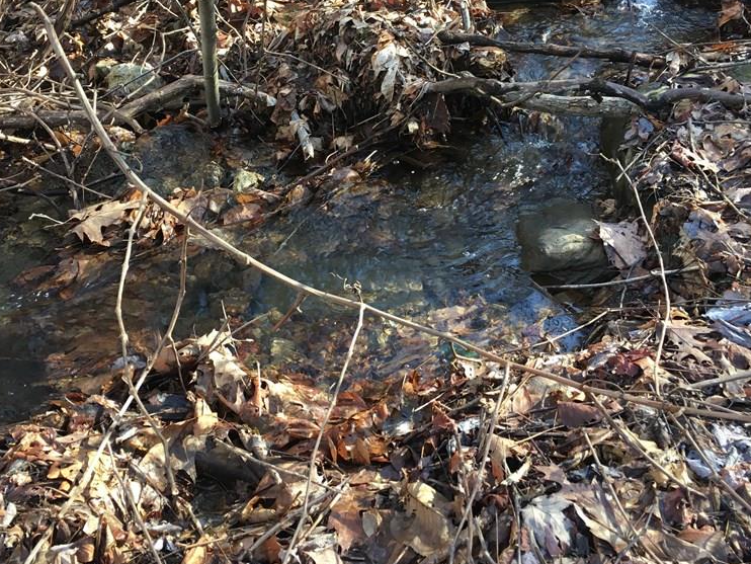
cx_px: 324
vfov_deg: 35.6
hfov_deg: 46.7
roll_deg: -3.0
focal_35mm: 40
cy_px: 190
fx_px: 868
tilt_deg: -33.7
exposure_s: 1/40
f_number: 2.2
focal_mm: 4.15
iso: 25
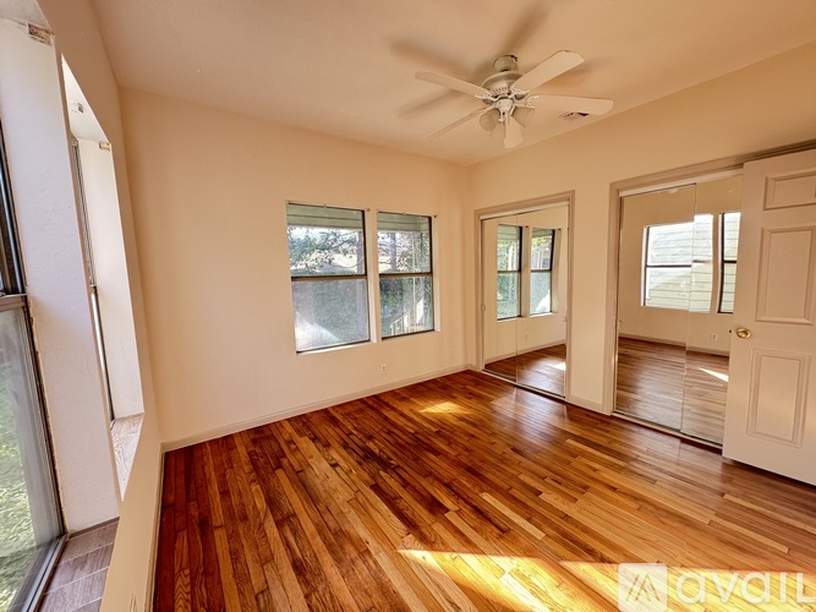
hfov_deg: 102.1
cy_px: 306
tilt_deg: -7.1
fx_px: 330
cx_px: 408
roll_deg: +1.6
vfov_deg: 85.7
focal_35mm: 14
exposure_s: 1/99
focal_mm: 2.22
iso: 200
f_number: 2.2
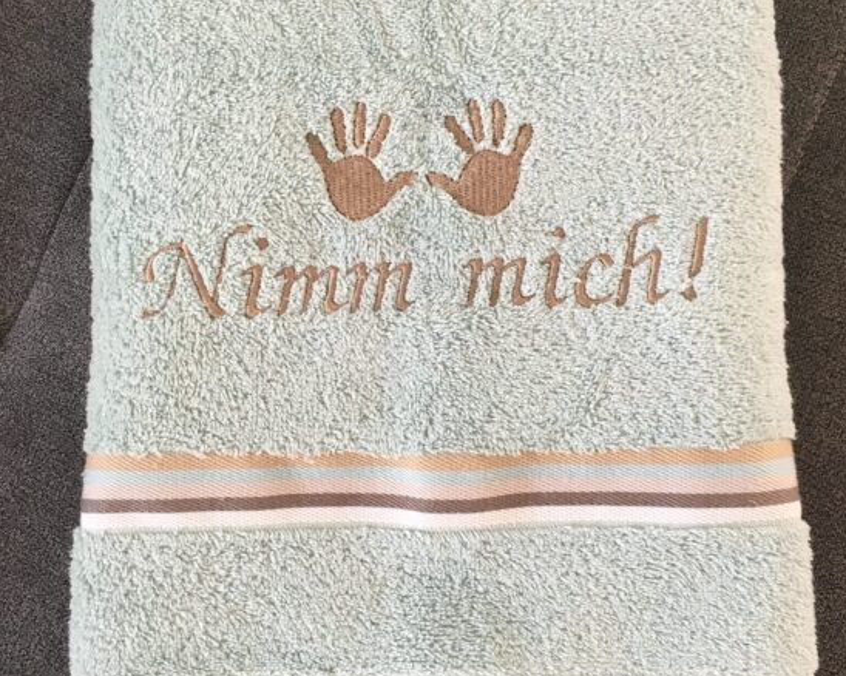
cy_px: 341
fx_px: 776
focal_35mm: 31
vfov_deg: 47.1
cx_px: 438
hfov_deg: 57.2
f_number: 2.2
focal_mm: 4.15
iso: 80
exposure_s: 1/33
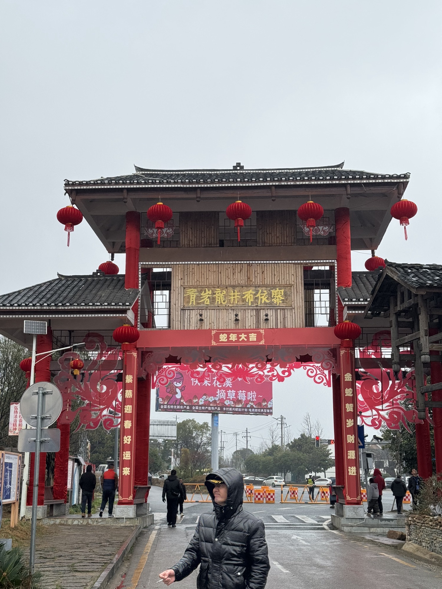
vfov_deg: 39.7
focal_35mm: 48
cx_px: 221
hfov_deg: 30.3
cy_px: 294
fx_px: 817
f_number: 1.78
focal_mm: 6.76
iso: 64
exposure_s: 1/792
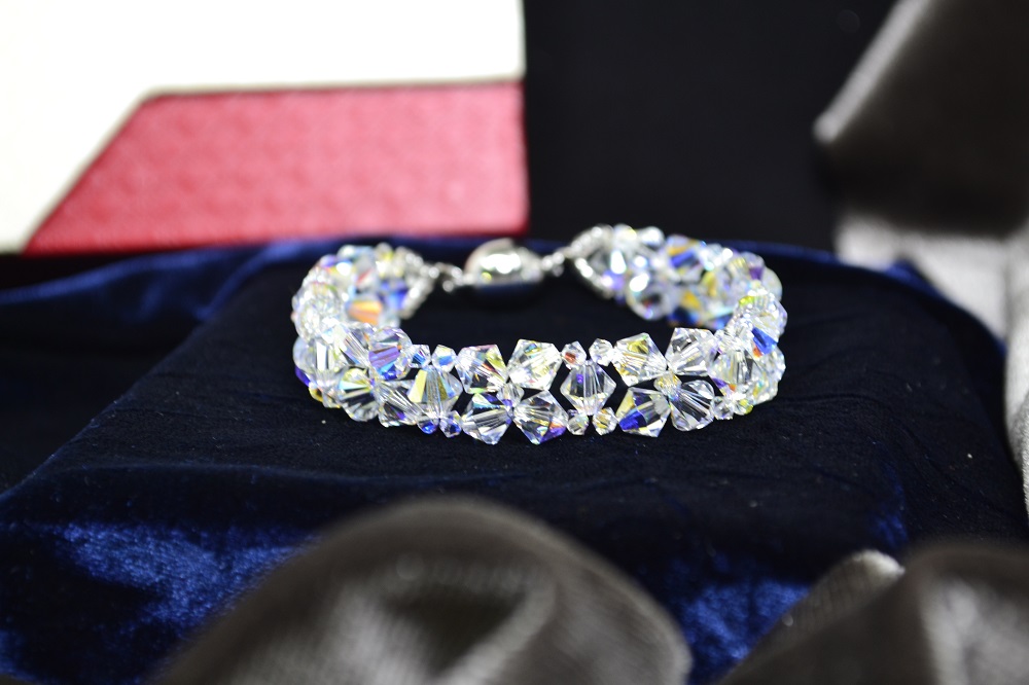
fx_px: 2357
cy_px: 342
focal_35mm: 82
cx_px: 514
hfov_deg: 24.6
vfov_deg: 16.5
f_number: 6.3
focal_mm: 55
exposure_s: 1/15
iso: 400
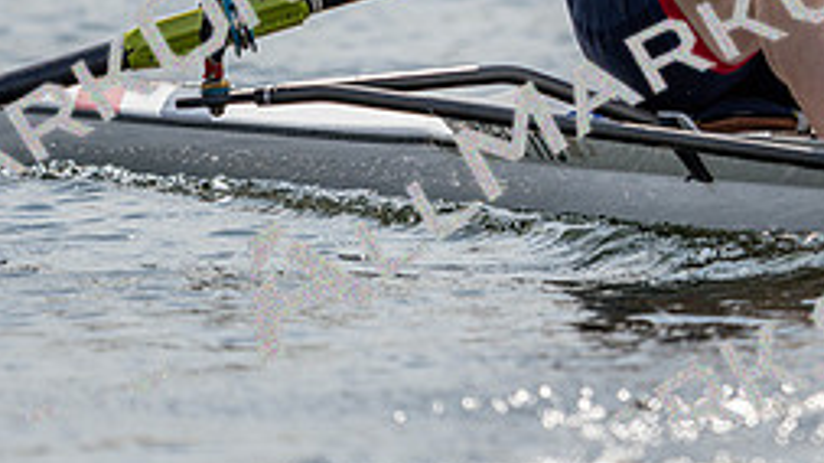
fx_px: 17405
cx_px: 909
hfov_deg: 2.7
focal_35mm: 797
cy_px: -139
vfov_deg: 1.5
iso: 160
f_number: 6.3
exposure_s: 1/1600
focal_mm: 332
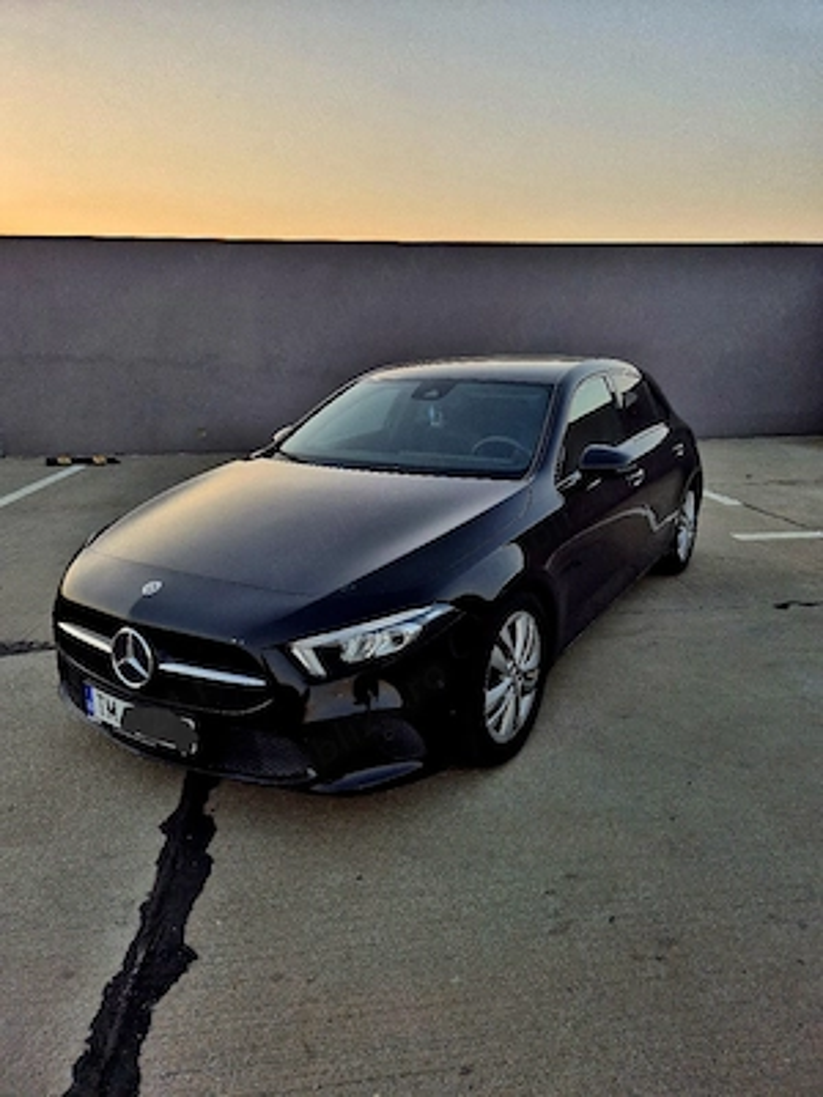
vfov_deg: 73.9
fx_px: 729
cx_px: 412
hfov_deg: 58.9
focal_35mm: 23
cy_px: 548
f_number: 1.8
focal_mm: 5.4
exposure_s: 1/182
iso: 50
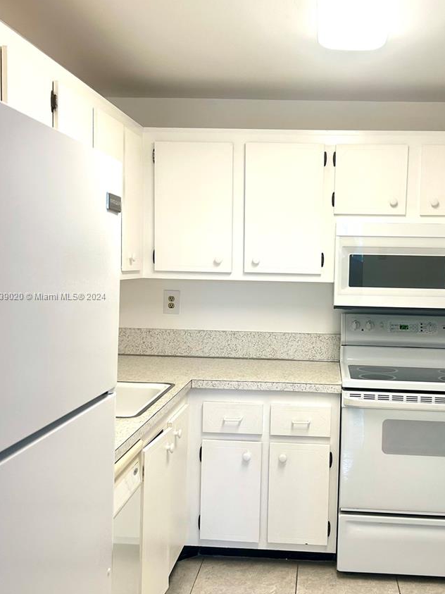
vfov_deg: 50.1
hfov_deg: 38.3
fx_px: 634
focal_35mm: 37
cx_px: 293
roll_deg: -1.8
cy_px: 297
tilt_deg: -3.9
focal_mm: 5.7
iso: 64
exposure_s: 1/163
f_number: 1.5
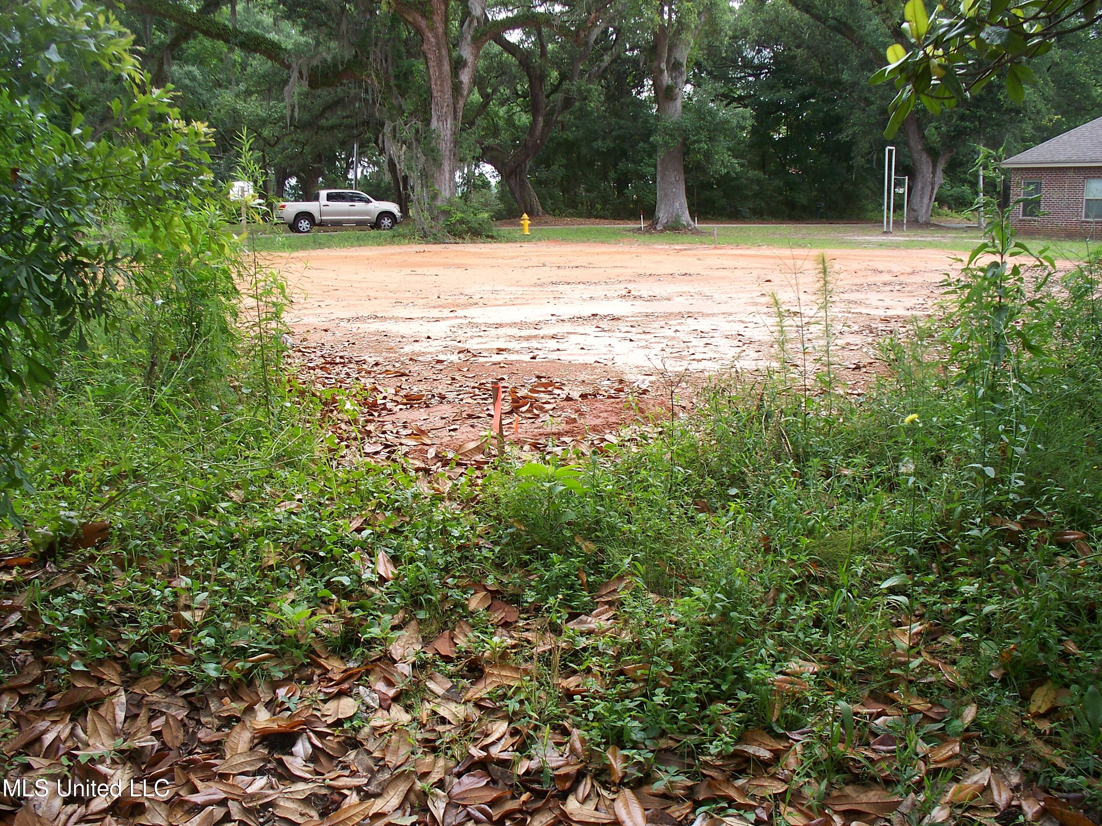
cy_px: 413
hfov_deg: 51.4
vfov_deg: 39.7
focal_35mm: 36
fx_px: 1146
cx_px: 551
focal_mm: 7.54
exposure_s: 1/125
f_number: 2.8
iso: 80
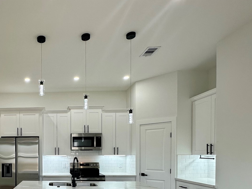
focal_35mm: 27
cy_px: 157
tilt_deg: -0.1
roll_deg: +0.4
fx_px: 197
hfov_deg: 59.2
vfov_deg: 47.9
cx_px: 44
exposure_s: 1/120
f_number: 2.2
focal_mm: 2.22
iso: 64
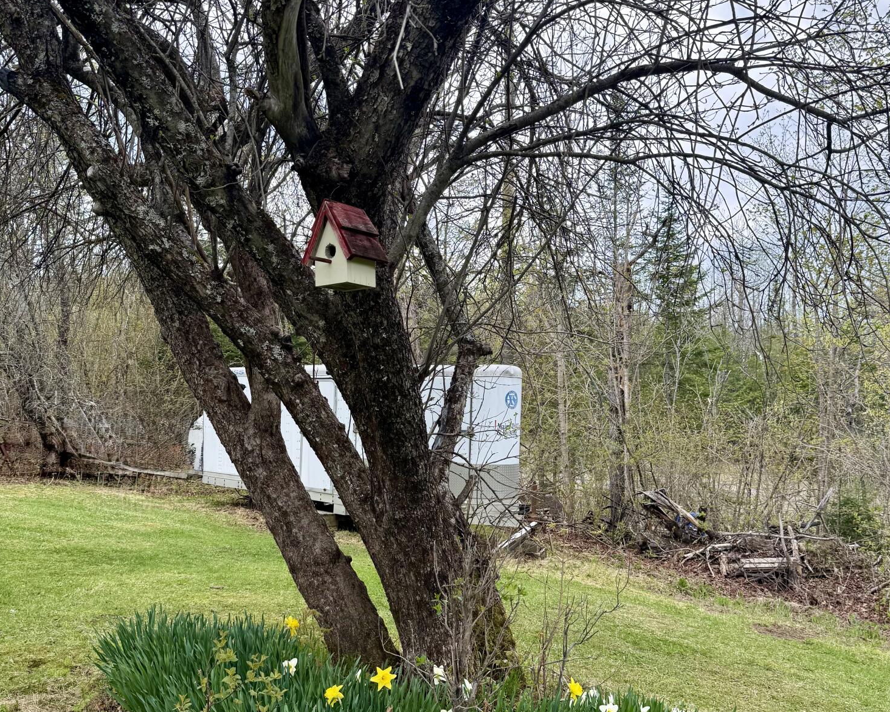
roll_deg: -1.1
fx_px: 843
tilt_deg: -0.5
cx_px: 455
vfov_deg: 45.6
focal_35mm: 32
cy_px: 418
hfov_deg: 55.7
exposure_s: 1/788
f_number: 1.78
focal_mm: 6.76
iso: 100
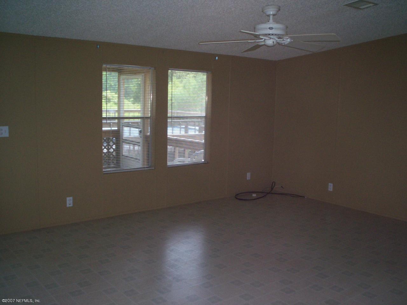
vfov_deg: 39.7
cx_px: 204
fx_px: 423
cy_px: 152
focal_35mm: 36
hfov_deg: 51.4
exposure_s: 1/64
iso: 140
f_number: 4.5
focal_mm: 5.9
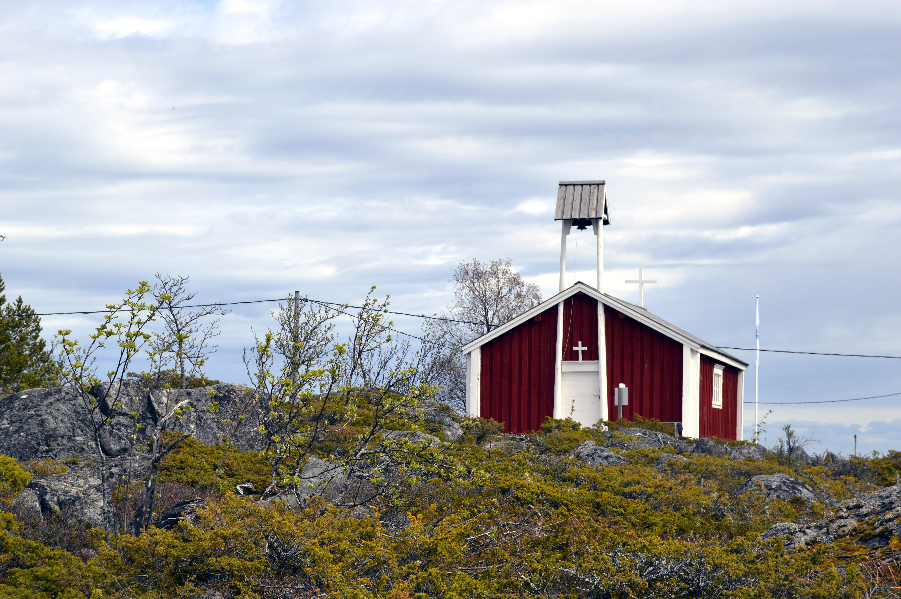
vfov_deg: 16.5
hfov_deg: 24.6
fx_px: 2063
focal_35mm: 82
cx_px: 450
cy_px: 300
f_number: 9
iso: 100
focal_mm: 55
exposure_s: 1/320
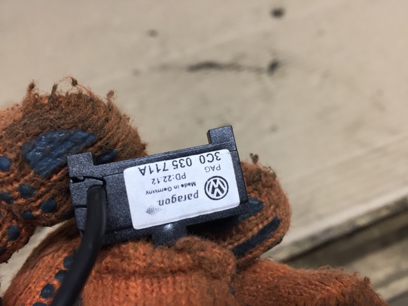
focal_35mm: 29
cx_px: 204
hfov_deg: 61.7
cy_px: 153
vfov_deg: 48.2
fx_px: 342
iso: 50
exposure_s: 1/33
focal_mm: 4.15
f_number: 2.2
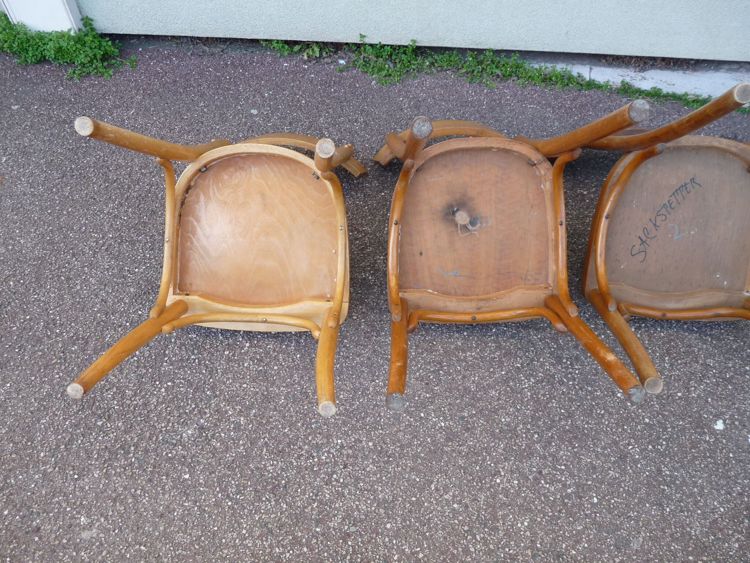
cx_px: 375
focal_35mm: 27
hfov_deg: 65.3
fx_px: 585
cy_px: 282
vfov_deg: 51.4
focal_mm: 4.8
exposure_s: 1/80
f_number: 2.8
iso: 100
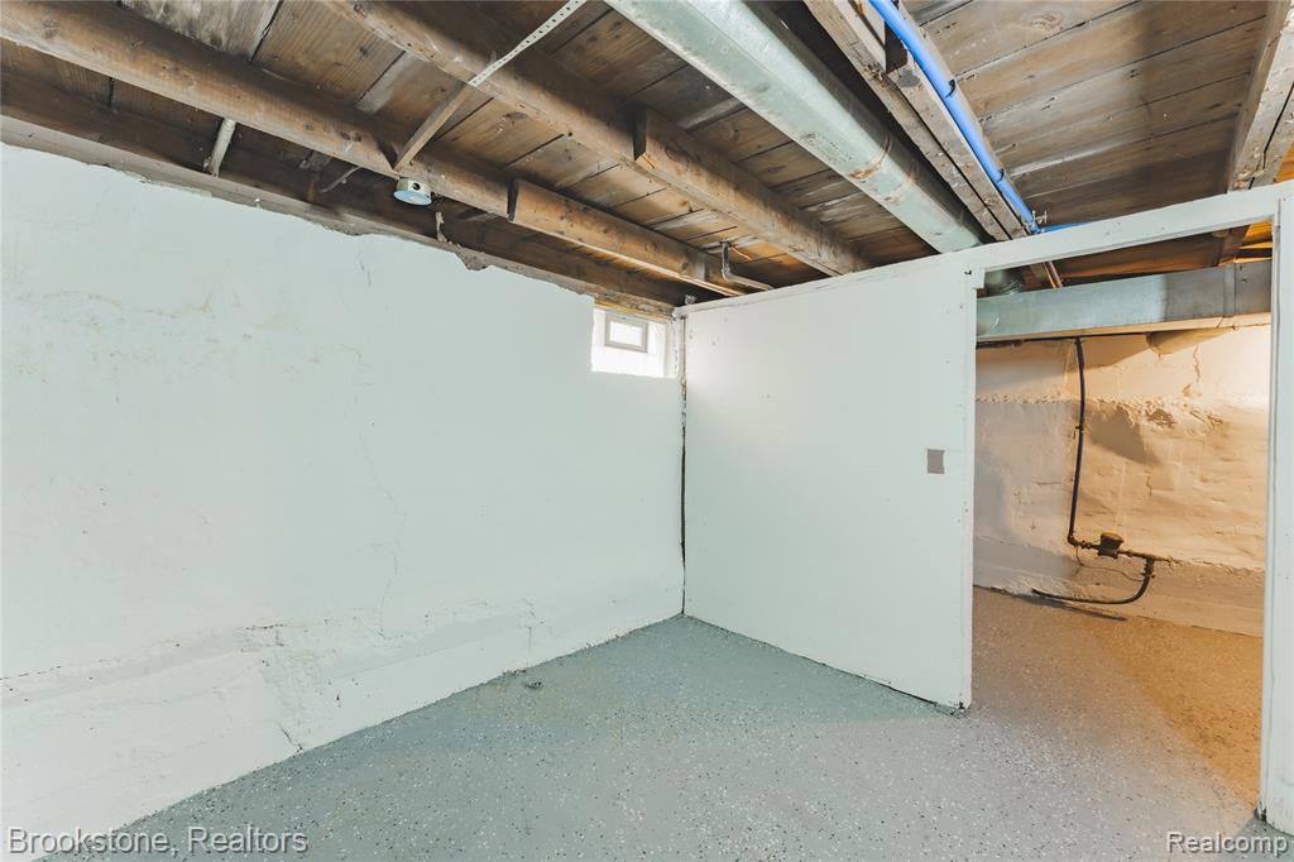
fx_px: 503
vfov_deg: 81.2
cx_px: 647
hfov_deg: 104.3
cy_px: 431
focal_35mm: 14
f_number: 18
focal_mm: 14
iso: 400
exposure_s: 1/1.67
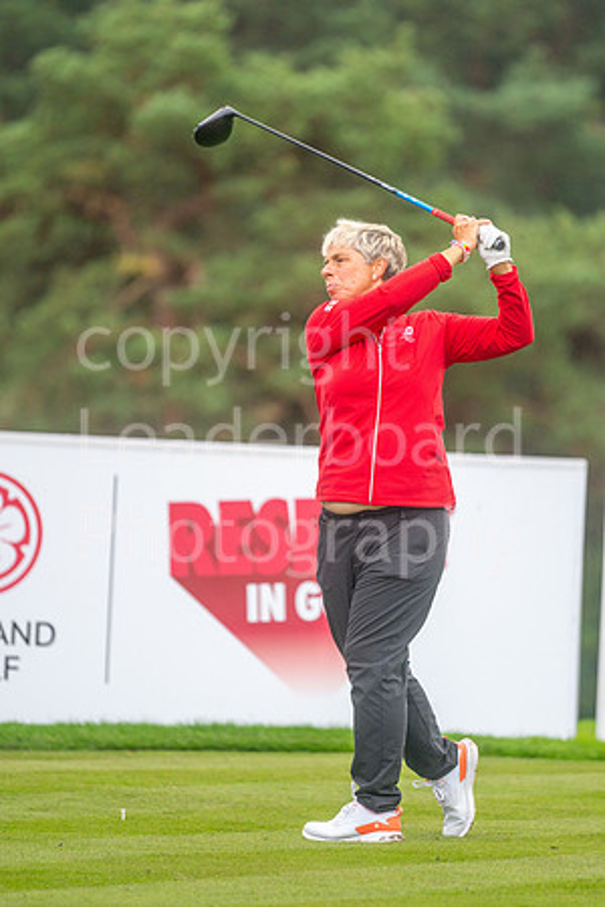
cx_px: 302
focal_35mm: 300
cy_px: 454
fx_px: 7562
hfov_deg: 4.6
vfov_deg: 6.9
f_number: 4
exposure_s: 1/1250
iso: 400
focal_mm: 300
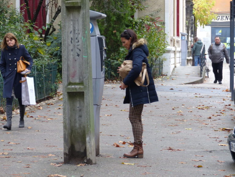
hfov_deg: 12.3
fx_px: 1086
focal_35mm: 160
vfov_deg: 9.3
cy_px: 88
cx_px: 118
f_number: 2.8
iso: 100
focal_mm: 28.7
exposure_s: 1/80
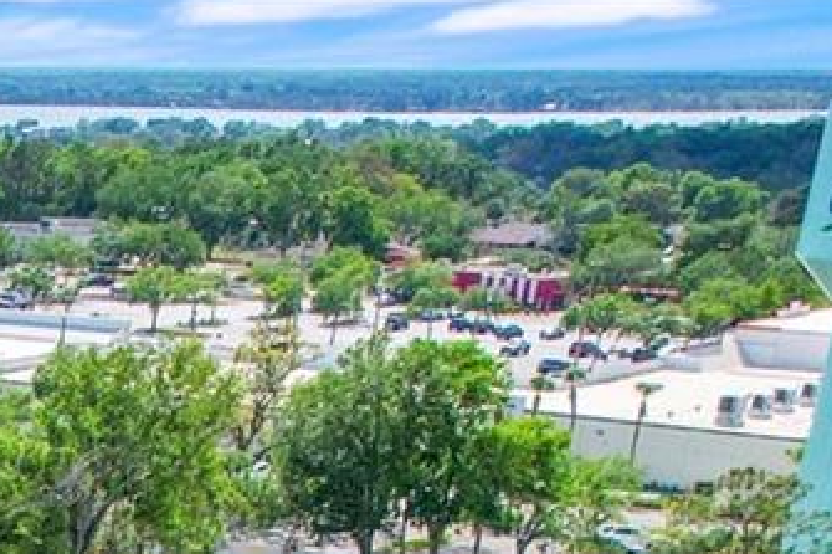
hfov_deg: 16.6
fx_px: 2425
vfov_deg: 11.0
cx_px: -621
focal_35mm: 105
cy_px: 1314
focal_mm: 8.38
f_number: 2.8
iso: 130
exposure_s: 1/320
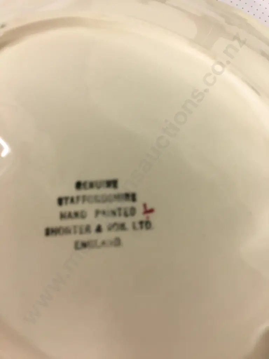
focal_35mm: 29
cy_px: 180
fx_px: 300
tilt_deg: -81.0
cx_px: 134
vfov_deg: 61.7
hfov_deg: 48.2
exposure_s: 1/17
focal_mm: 4.15
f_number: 2.2
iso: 32
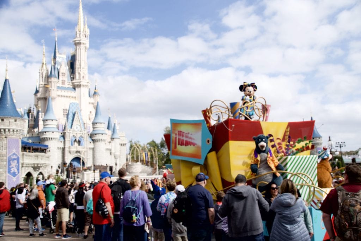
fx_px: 391
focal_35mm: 39
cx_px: 180
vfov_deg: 34.2
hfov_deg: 49.5
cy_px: 120
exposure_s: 1/400
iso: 200
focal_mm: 26
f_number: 10
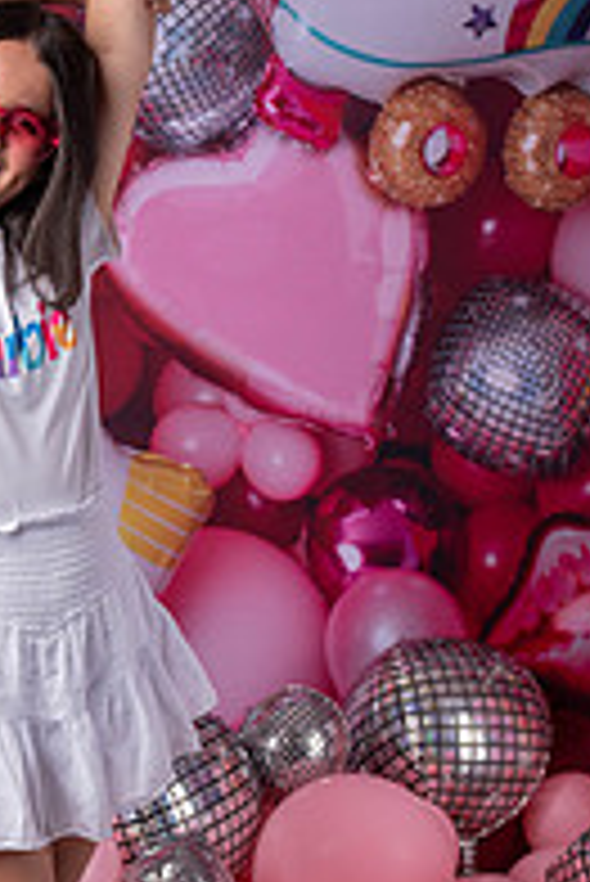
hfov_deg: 16.0
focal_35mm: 85
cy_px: 576
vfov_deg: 23.8
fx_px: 2086
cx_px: 104
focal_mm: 37
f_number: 5
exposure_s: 1/200
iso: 125
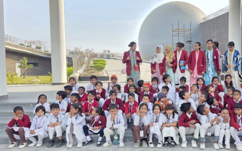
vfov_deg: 38.2
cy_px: 87
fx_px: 218
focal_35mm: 33
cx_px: 155
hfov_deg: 57.3
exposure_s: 1/359
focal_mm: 6.3
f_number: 1.7
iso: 32
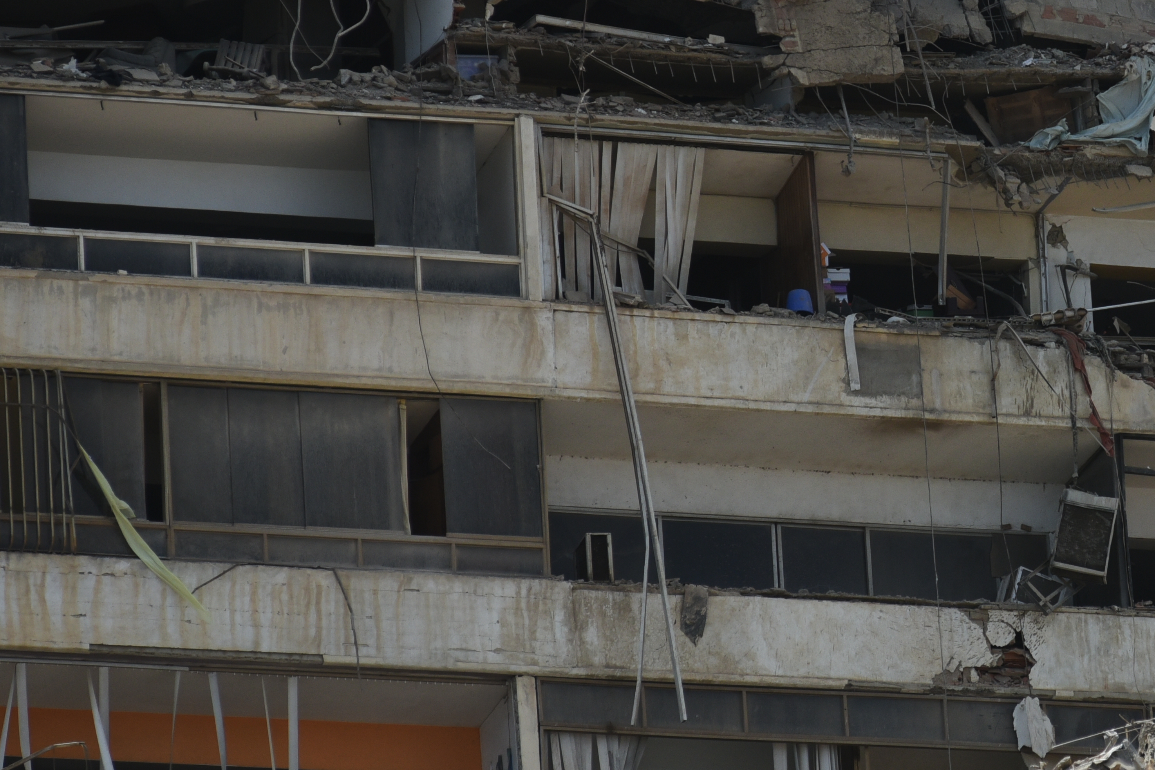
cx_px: 1142
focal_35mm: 408
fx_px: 13089
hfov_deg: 5.0
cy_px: 193
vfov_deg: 3.4
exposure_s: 1/4000
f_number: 5.6
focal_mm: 200
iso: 500
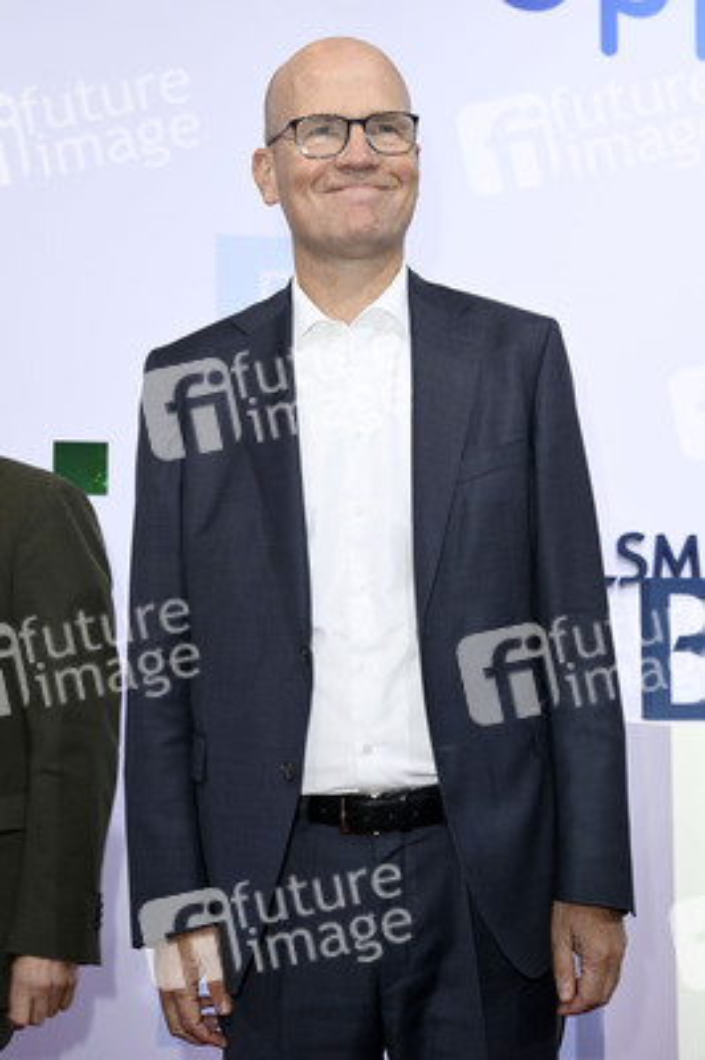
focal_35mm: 62
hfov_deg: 21.9
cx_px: 352
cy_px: 530
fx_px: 1824
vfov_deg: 32.4
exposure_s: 1/250
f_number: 6.3
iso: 400
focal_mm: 62
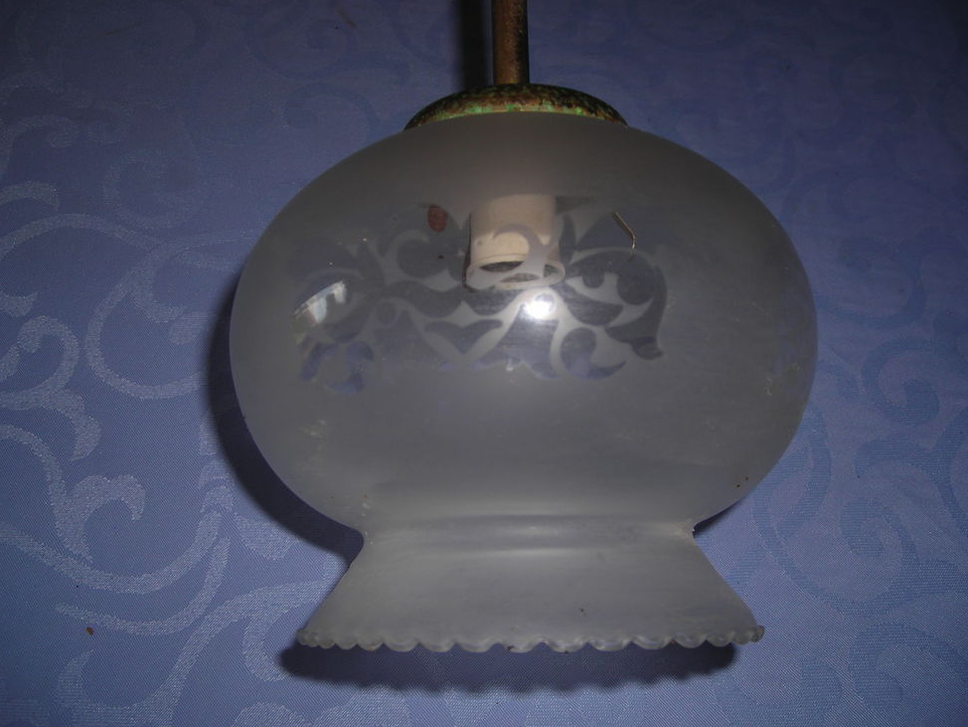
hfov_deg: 47.9
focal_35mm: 39
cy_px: 370
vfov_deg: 36.8
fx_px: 1091
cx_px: 490
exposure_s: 1/60.1
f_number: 3.2
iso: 50
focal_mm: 6.3
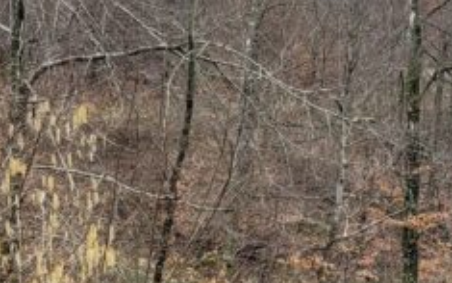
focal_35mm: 120
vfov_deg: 10.7
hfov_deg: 17.4
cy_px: 368
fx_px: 1479
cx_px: 289
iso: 40
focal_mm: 5.4
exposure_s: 1/247
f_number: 1.8
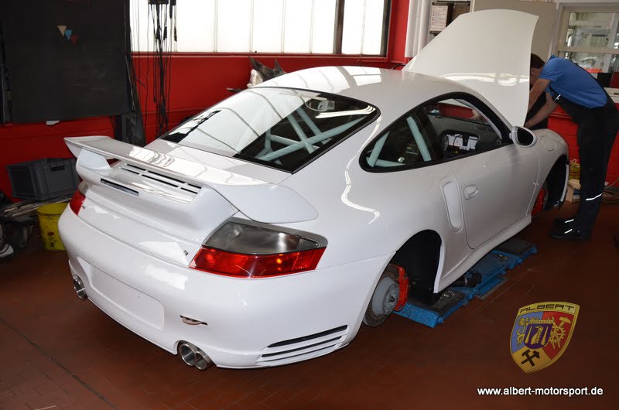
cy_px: 205
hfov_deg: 55.2
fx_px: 592
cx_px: 310
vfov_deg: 38.2
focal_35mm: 34
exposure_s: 1/200
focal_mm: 23
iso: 200
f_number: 3.5
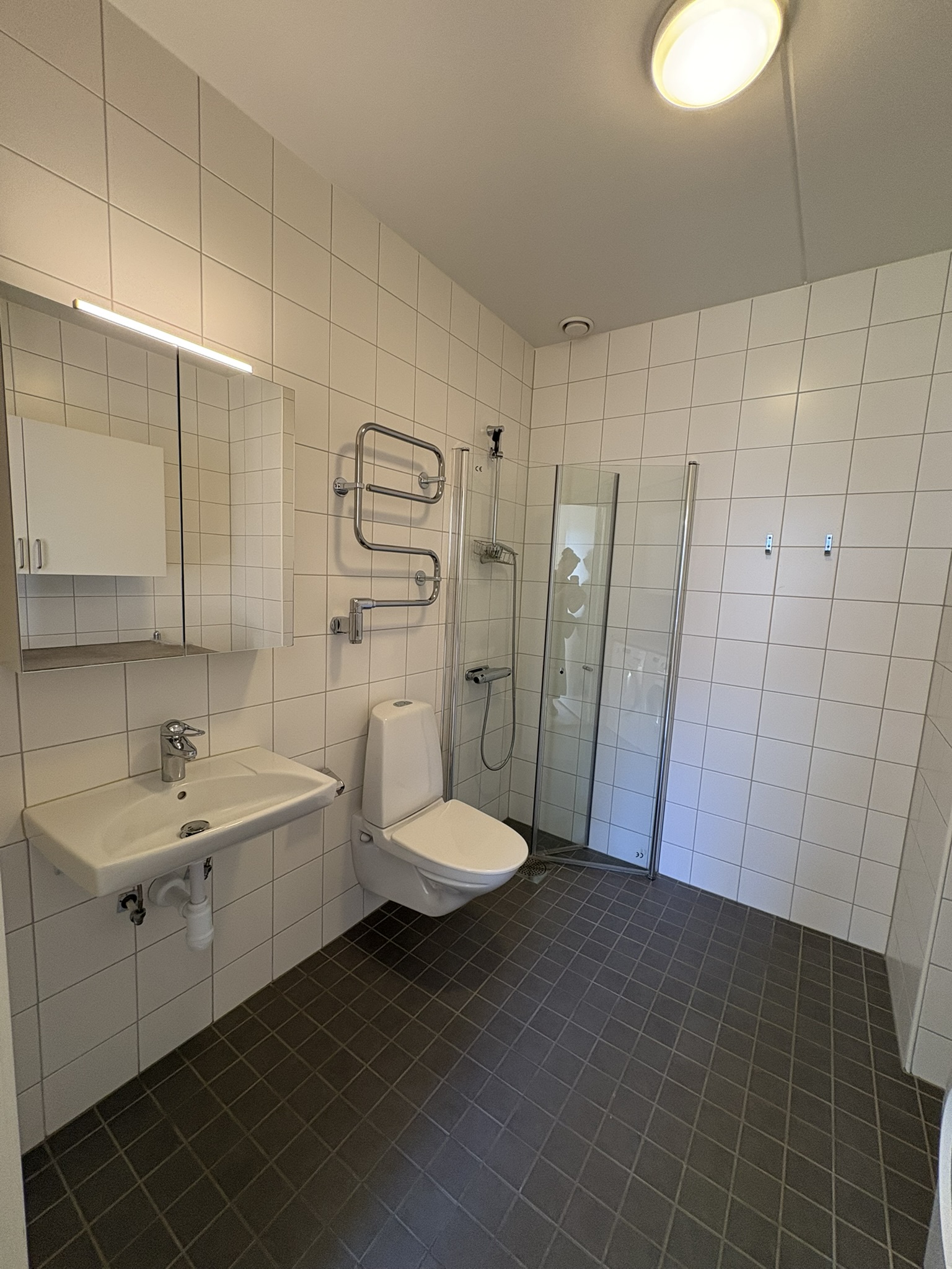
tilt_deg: -6.2
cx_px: 476
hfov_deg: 85.7
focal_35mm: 14
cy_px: 634
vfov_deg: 102.1
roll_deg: -3.3
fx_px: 513
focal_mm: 2.22
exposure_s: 1/50
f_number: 2.2
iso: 160
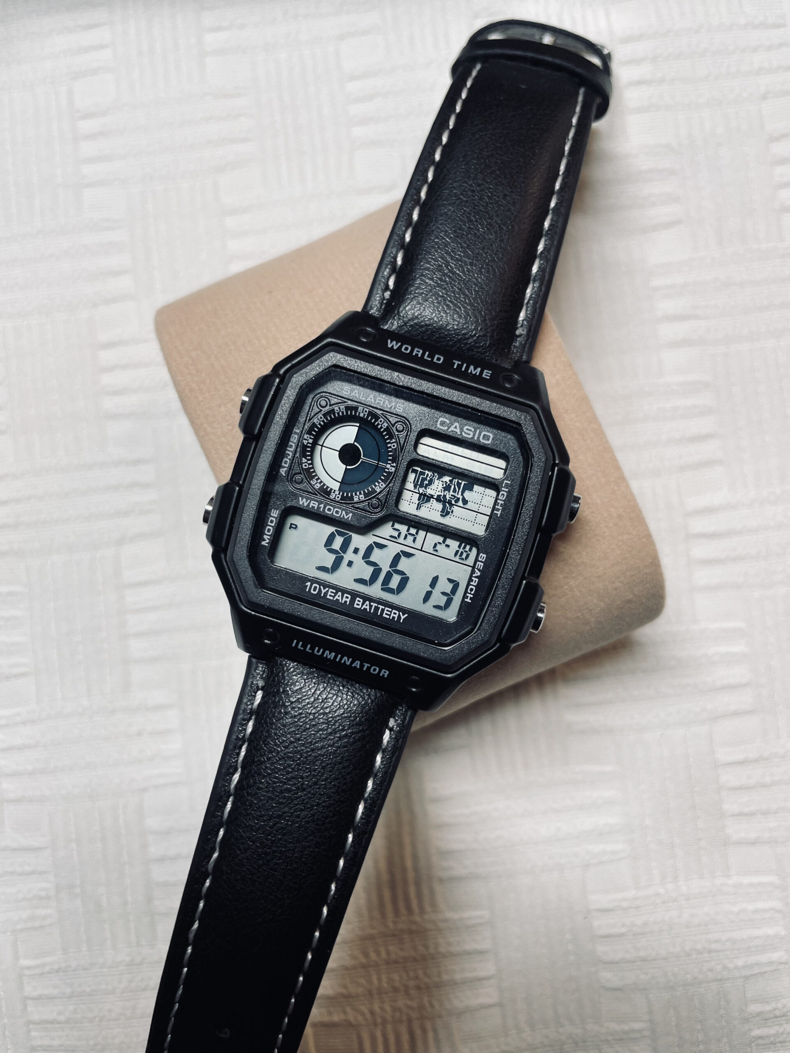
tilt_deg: -86.5
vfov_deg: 67.3
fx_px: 791
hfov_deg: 53.1
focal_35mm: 26
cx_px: 395
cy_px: 526
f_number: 1.6
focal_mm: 4.2
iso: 80
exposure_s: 1/100
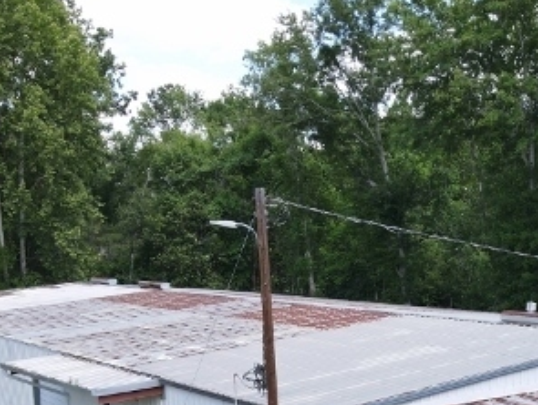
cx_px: 392
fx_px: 809
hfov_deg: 36.1
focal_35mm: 52
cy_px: 436
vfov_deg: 26.1
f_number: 2.8
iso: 100
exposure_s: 1/200
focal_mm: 4.5
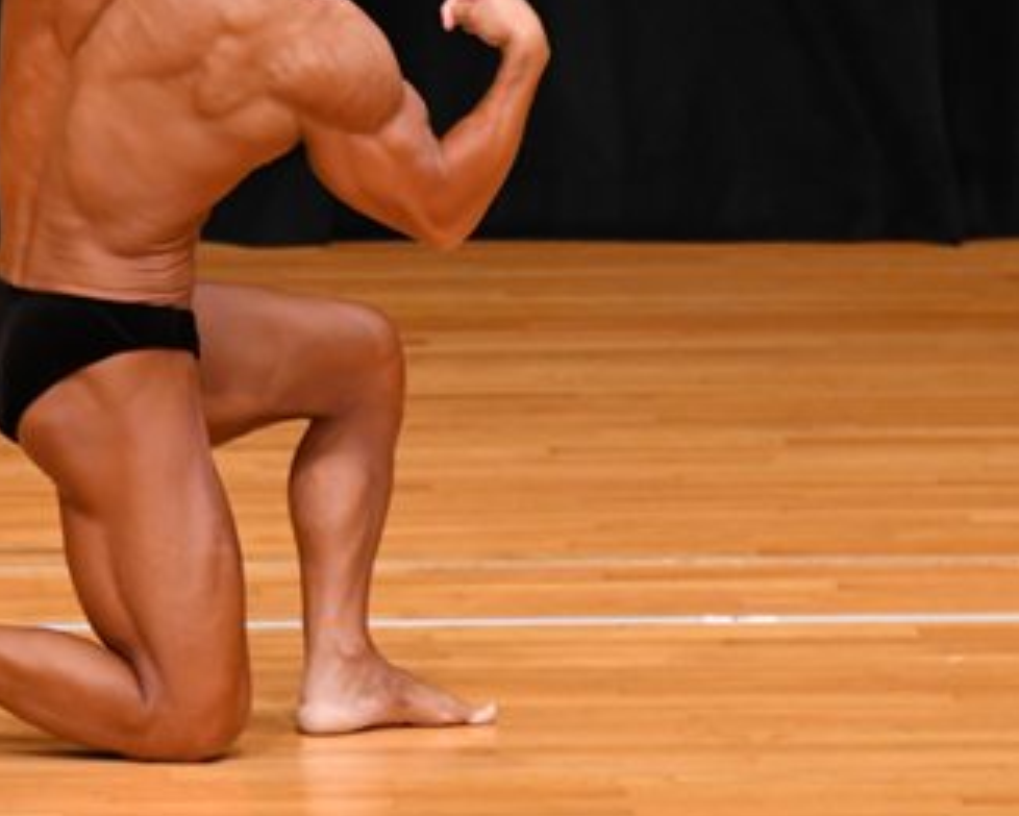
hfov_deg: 2.9
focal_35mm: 669
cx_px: 248
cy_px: 91
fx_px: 20182
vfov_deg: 2.3
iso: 3200
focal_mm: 200
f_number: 5.6
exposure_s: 1/400
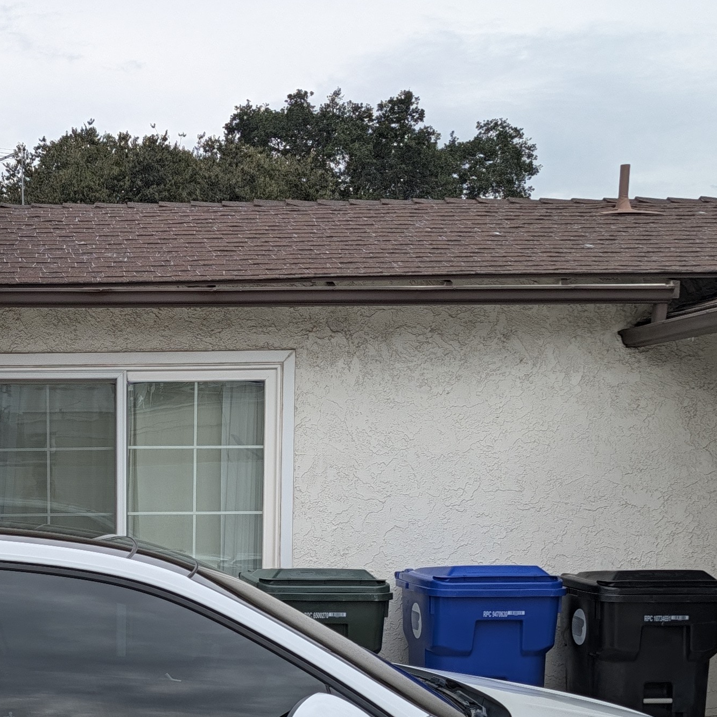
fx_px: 1523
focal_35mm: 65
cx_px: 43
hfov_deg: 25.5
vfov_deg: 25.6
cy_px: 655
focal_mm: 6.9
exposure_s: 1/967
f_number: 1.68
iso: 23
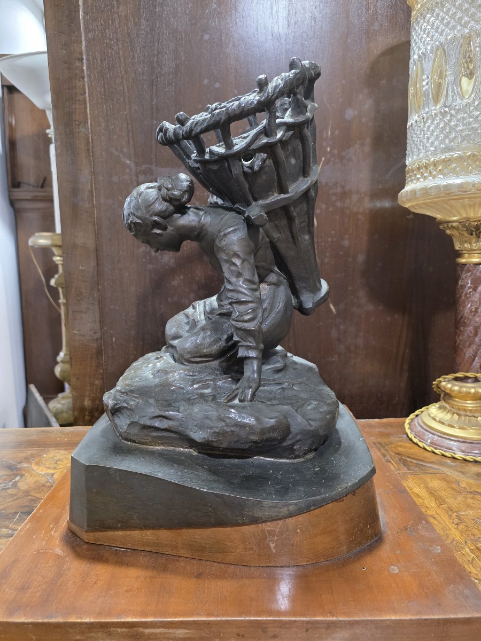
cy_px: 320
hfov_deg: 58.9
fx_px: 426
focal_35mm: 23
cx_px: 240
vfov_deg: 73.9
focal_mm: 6.3
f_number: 1.7
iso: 800
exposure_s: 1/100
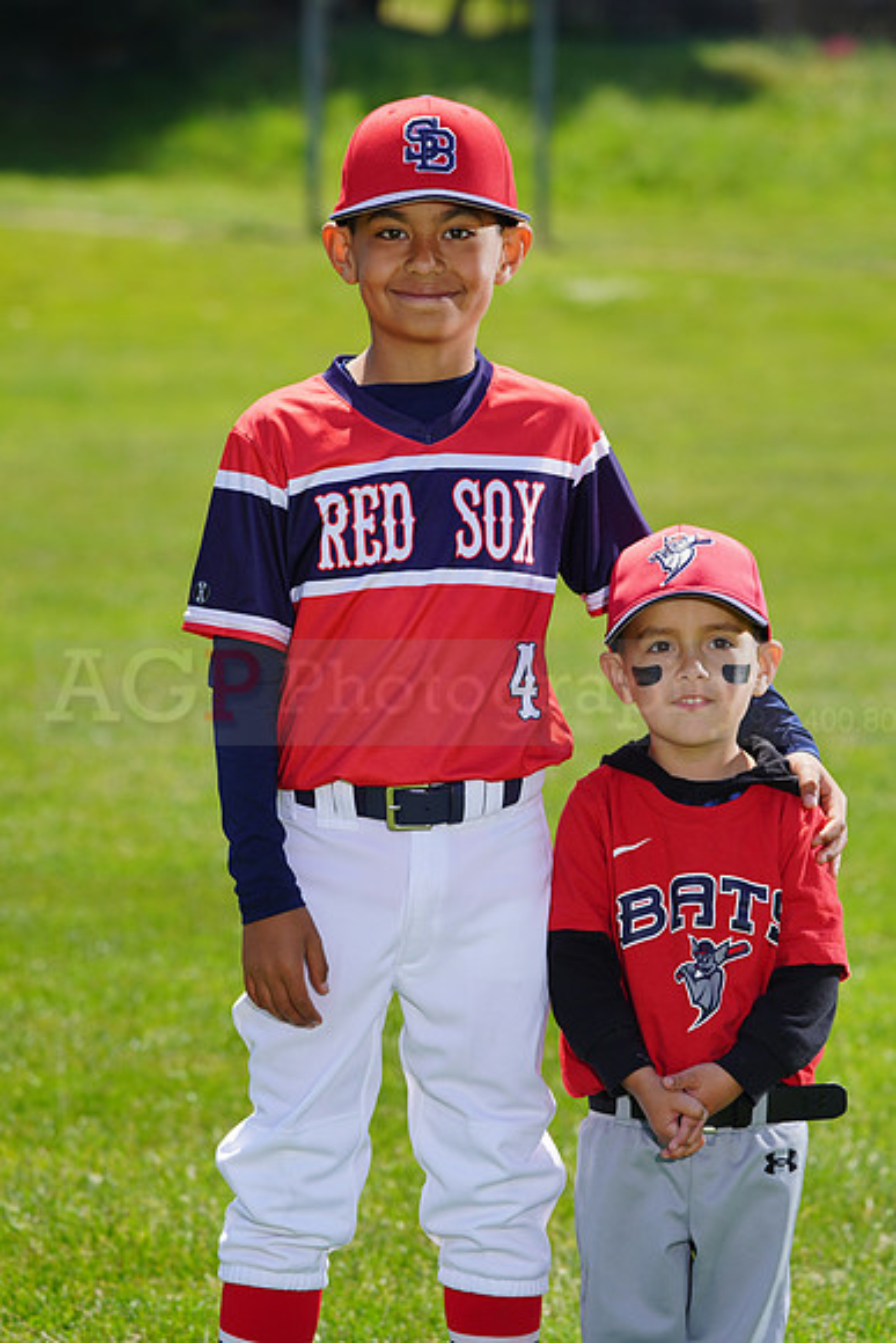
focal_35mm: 168
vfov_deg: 12.2
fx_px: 6268
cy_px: 672
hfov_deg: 8.2
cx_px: 448
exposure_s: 1/250
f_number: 7.1
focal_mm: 168
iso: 100
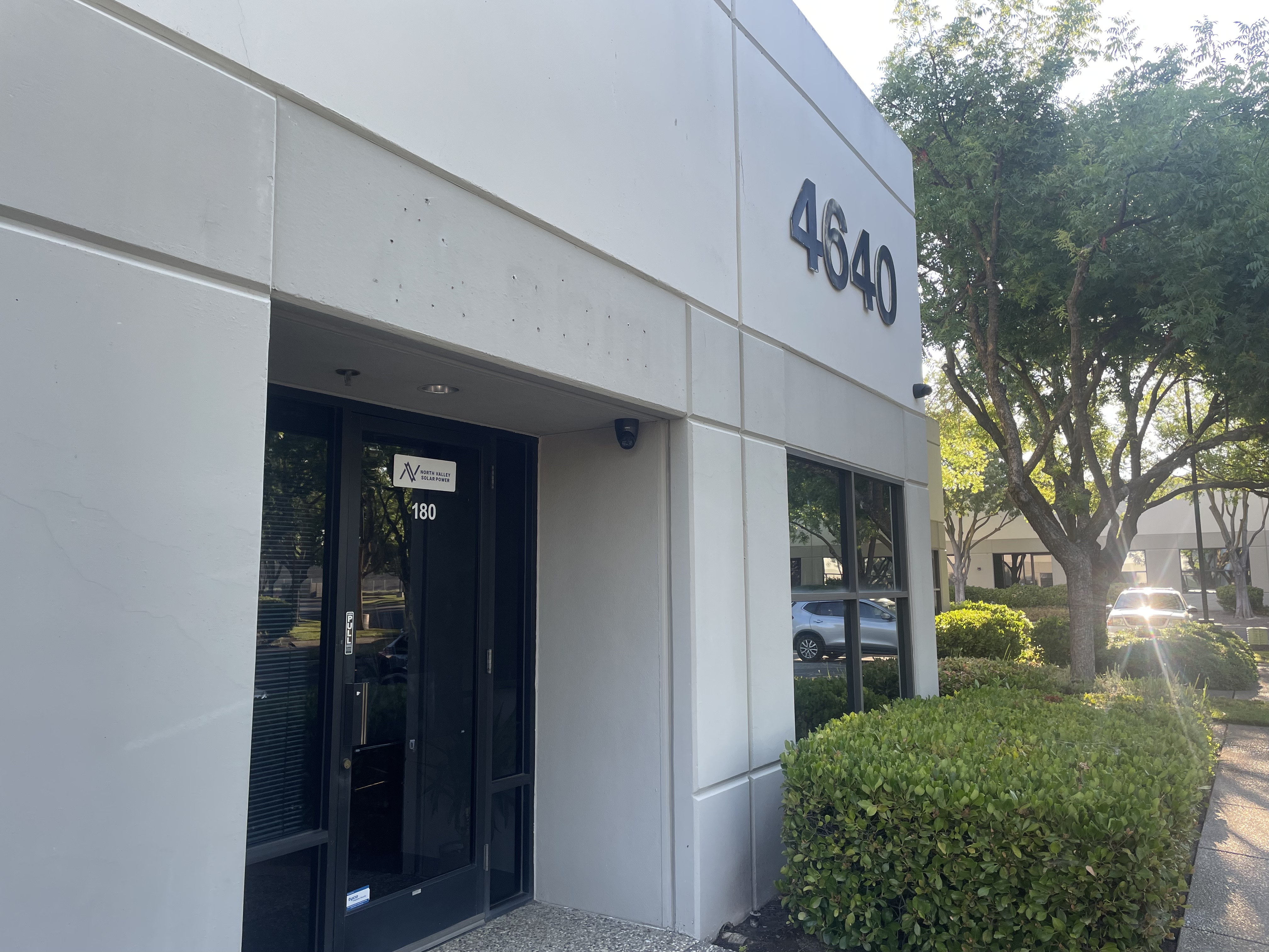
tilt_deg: +8.0
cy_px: 476
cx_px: 634
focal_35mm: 26
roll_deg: +0.8
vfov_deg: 53.1
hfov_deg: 67.3
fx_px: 953
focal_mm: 4.2
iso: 32
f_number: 1.6
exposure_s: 1/307
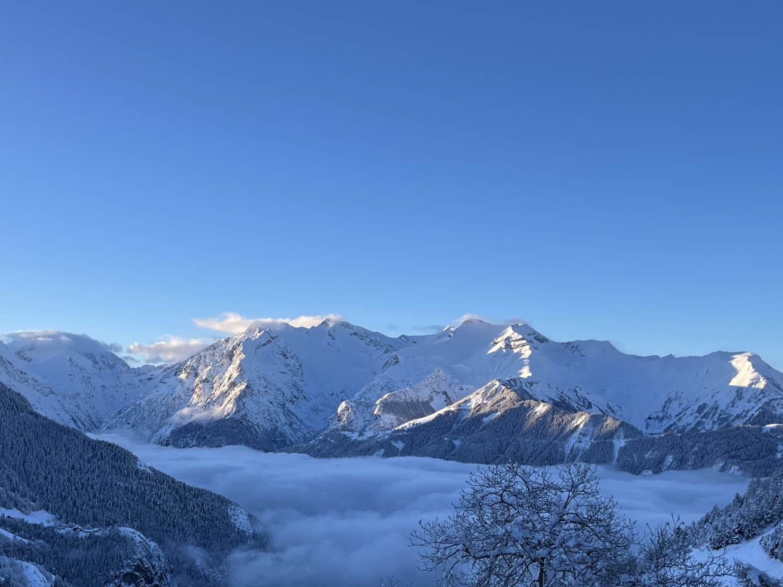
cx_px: 212
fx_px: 1018
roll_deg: -0.7
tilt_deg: +2.9
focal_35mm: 45
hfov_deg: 41.1
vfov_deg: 31.9
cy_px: 389
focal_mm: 5.1
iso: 50
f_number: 1.6
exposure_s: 1/1517
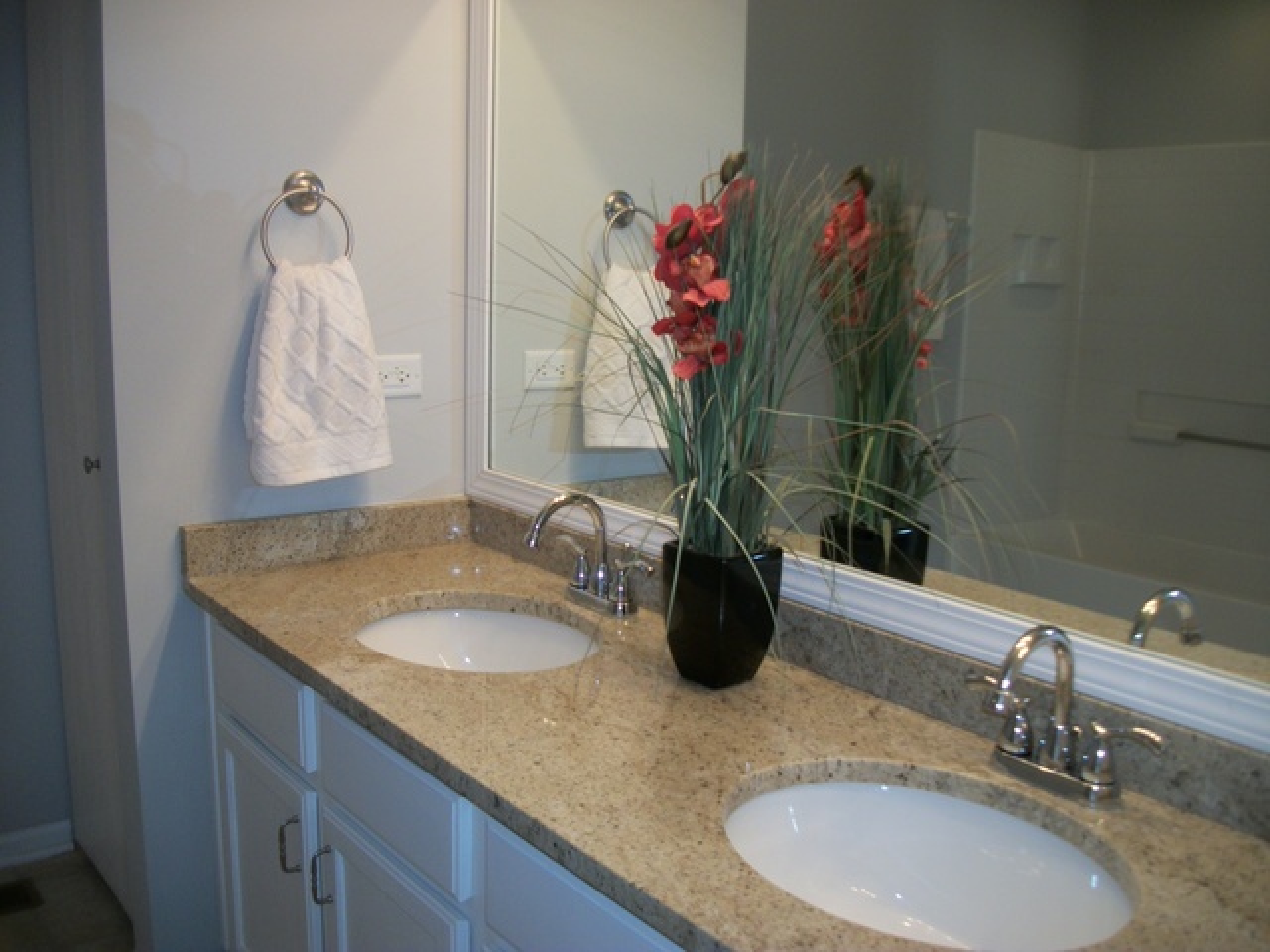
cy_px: 476
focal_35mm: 32
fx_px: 1174
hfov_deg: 56.8
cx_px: 635
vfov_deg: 44.2
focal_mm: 5.7
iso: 80
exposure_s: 1/30
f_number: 2.9
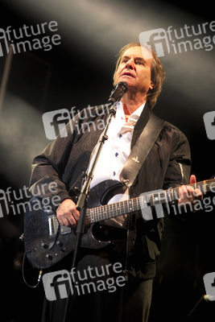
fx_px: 1298
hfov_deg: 9.5
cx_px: 108
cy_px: 161
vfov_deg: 14.1
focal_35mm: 145
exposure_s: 1/400
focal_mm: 145
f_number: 3.2
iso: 1600
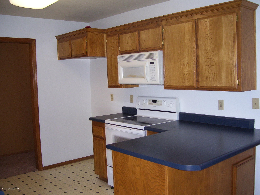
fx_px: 278
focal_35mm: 37
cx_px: 130
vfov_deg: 38.7
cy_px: 98
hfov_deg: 50.1
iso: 125
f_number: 2.7
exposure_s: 1/60
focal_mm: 6
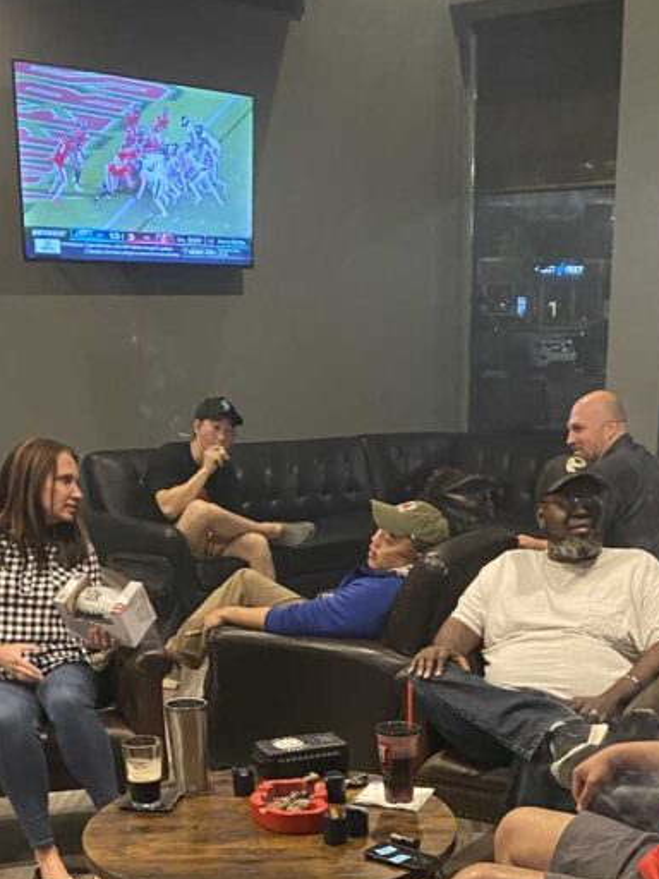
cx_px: 438
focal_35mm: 52
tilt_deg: -21.8
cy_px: 845
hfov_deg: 27.9
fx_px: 1320
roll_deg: -0.7
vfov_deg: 34.1
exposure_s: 1/30
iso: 640
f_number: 1.8
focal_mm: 4.25
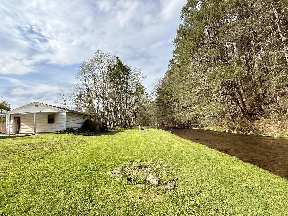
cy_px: 115
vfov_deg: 81.6
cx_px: 143
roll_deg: +2.4
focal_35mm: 15
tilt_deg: +6.6
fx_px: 125
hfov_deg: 98.2
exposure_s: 1/1534
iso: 64
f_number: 2.2
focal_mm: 2.22
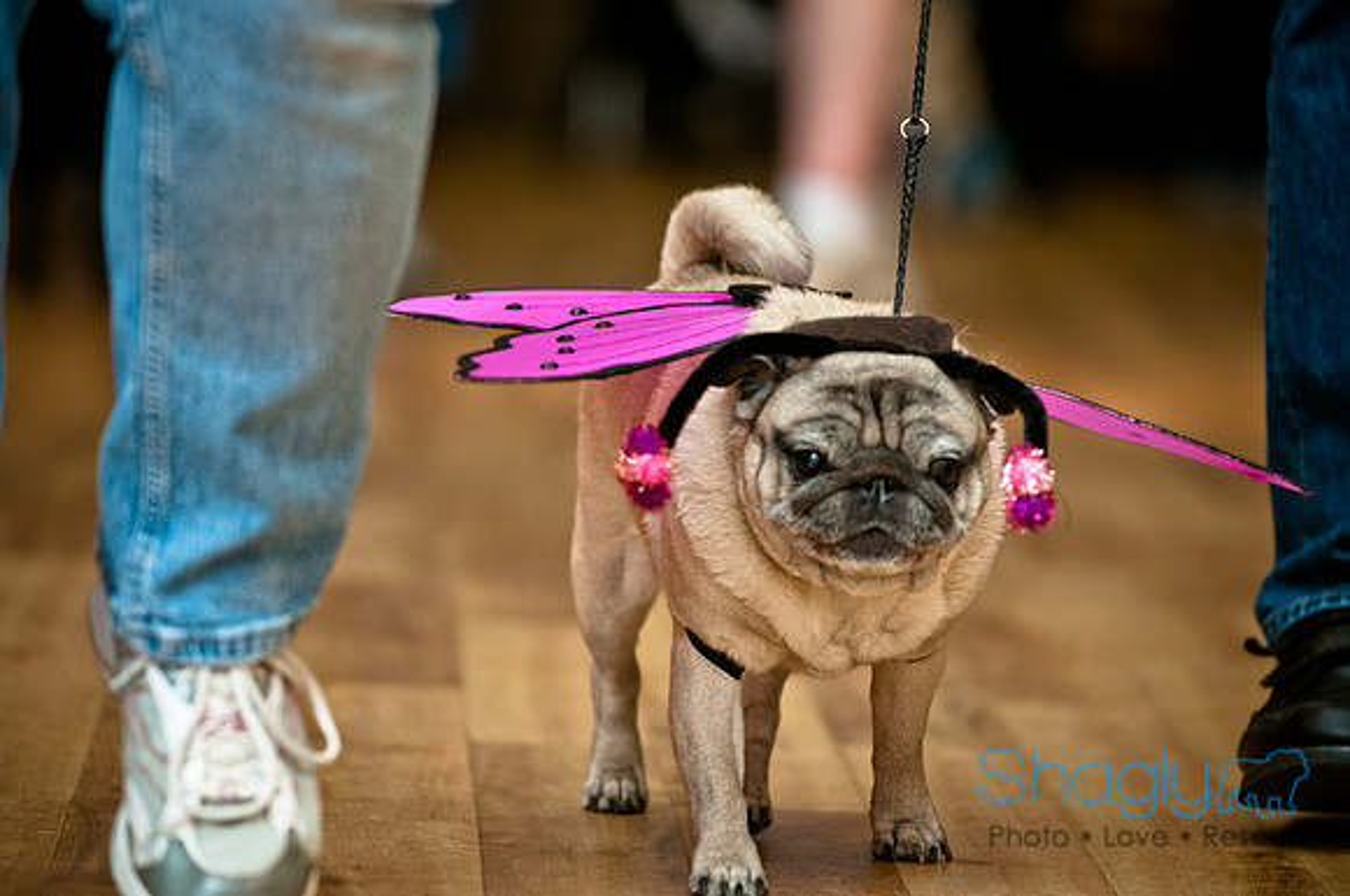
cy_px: 448
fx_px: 9830
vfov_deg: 5.2
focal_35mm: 262
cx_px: 675
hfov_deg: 7.9
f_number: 2.8
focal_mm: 175
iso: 200
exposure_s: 1/200
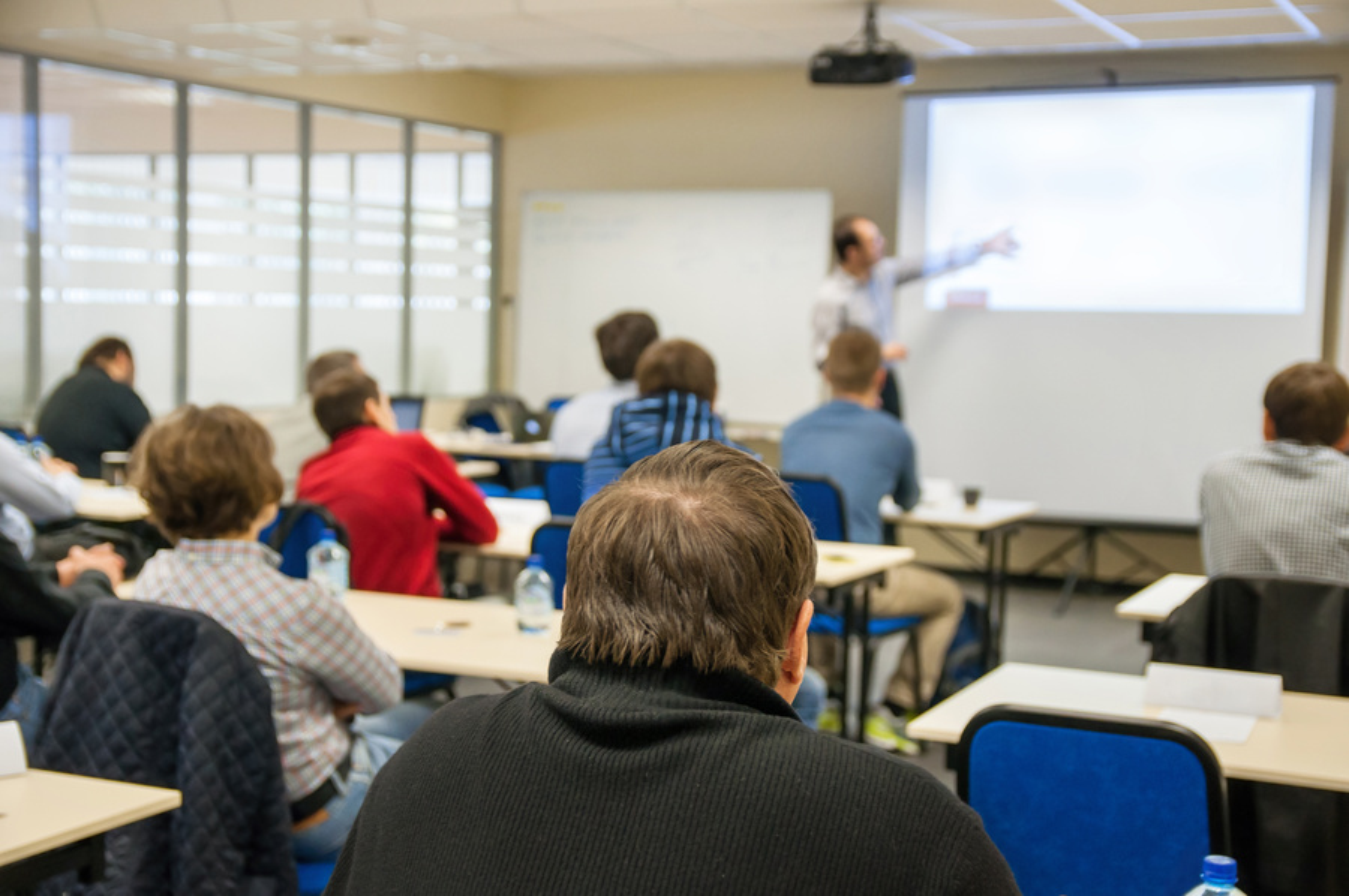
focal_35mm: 54
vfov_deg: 25.0
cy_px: 448
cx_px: 674
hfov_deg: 36.9
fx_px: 2021
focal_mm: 36
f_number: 2.8
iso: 1000
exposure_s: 1/80
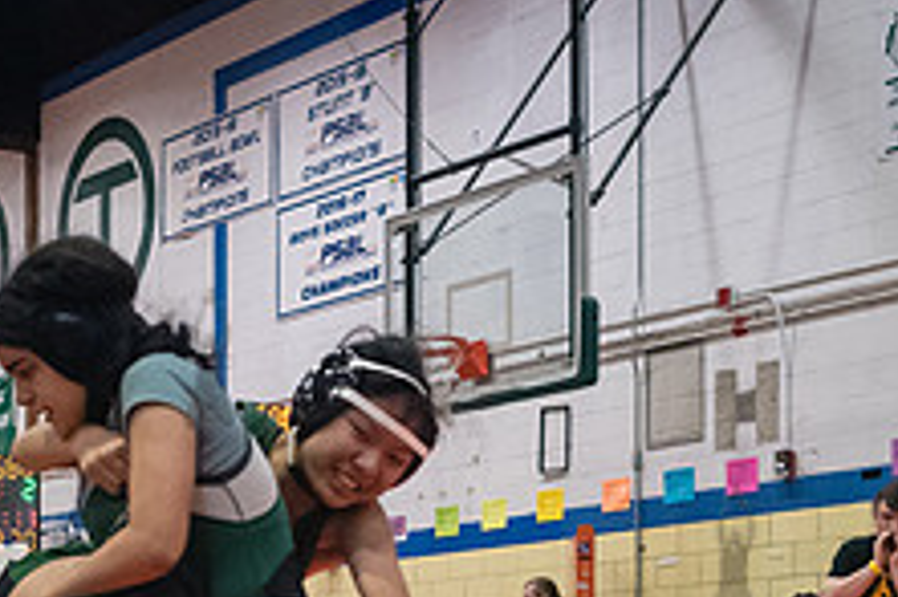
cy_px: 749
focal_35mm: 98
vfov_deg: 13.5
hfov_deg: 20.6
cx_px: 207
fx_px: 2443
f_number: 4
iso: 8000
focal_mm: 35
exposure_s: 1/400
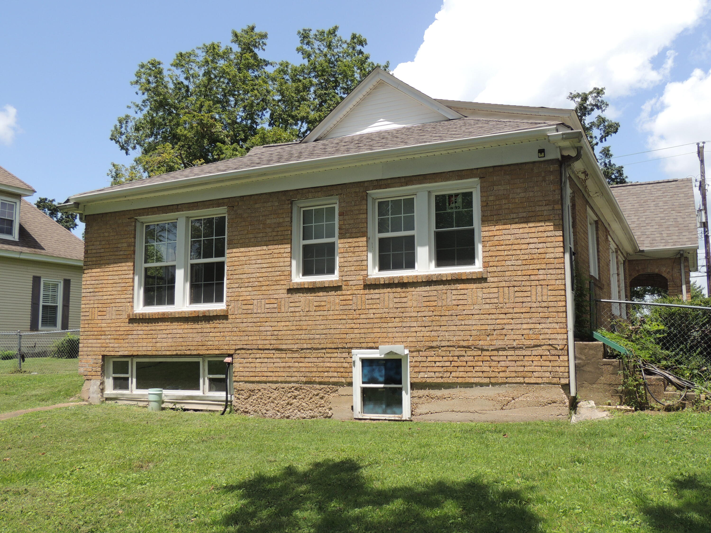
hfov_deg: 55.4
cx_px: 356
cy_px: 266
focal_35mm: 33
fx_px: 678
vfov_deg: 42.9
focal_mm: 5.8
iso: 100
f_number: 3.2
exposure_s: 1/1000
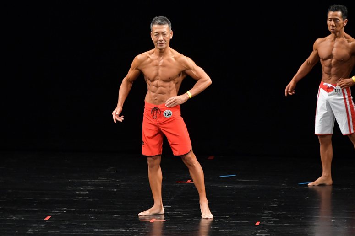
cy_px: 118
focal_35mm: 285
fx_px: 2809
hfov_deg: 7.2
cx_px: 178
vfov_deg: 4.8
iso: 3200
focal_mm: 190
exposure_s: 1/400
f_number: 5.6
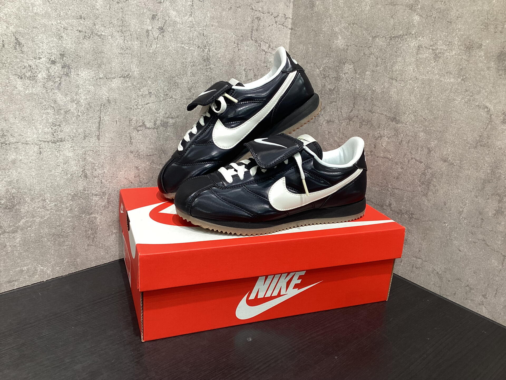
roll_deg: -4.4
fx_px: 453
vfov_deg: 45.4
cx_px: 253
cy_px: 190
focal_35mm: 31
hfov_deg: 58.4
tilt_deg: -19.7
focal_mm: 3.3
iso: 80
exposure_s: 1/50
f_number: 2.4
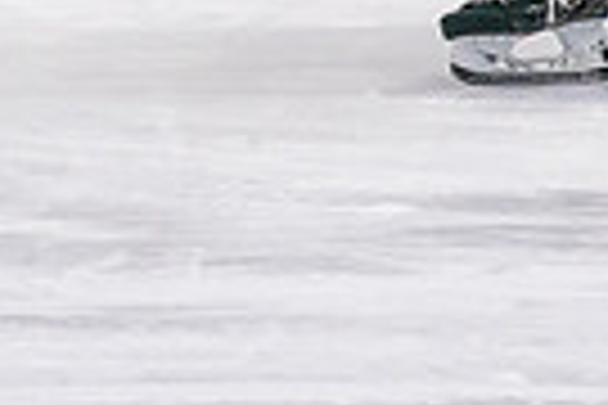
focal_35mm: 894
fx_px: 15097
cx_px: 828
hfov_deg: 2.3
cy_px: -20
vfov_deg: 1.5
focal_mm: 102
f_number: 2.8
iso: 500
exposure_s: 1/640
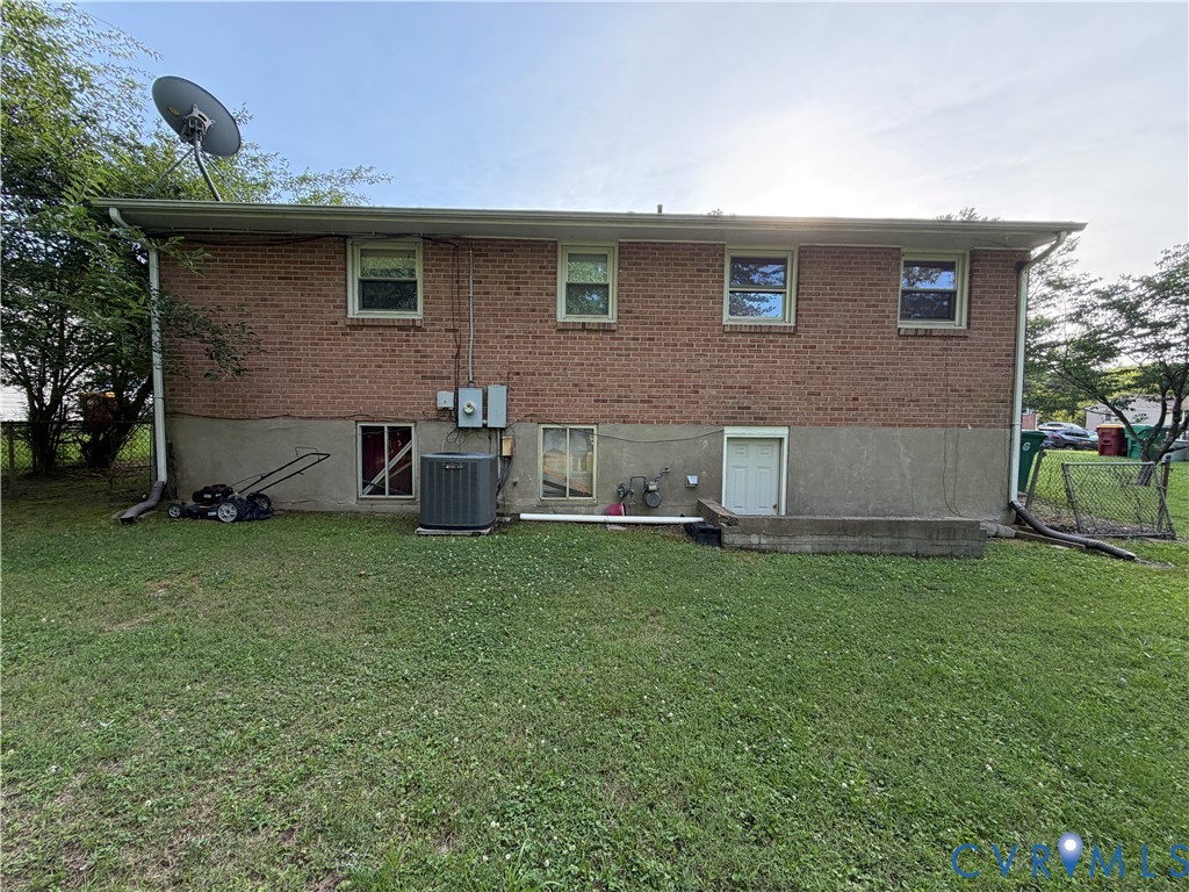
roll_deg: -0.8
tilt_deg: -3.5
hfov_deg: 102.1
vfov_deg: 85.7
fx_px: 481
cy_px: 446
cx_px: 594
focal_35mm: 14
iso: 50
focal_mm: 2.22
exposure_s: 1/186
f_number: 2.2
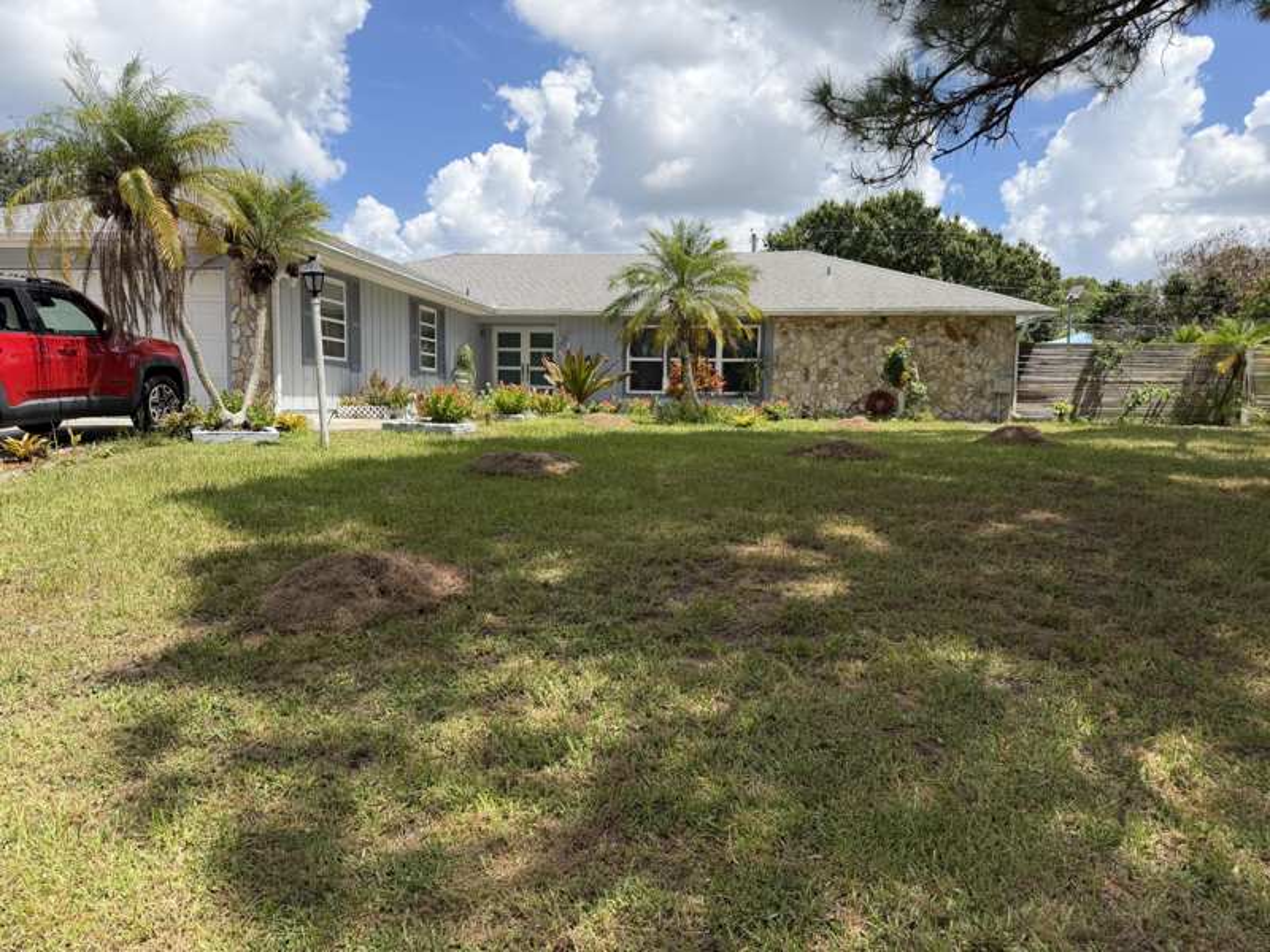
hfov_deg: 71.6
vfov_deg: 56.8
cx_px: 635
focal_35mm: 24
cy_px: 476
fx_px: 881
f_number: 1.78
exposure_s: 1/3953
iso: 100
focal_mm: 6.76
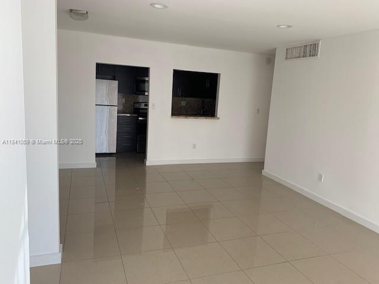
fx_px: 285
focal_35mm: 26
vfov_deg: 53.1
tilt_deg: -7.4
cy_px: 142
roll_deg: -3.4
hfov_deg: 67.3
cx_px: 190
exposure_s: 1/122
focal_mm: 4.25
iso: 25
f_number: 1.8
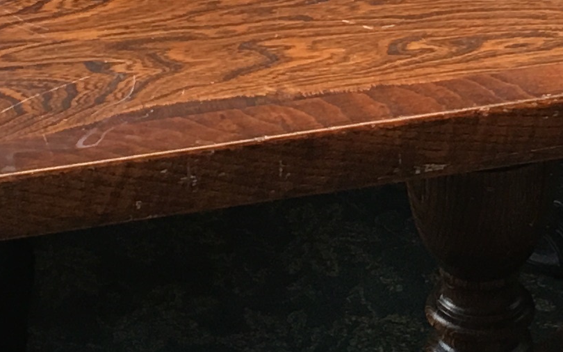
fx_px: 2347
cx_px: 442
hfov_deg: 13.6
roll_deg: -1.5
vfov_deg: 8.2
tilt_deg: -18.4
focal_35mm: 153
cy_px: -295
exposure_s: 1/15
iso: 32
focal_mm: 4.15
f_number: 2.2
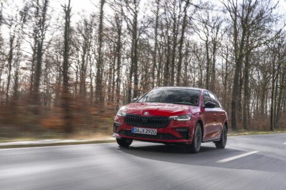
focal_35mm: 55
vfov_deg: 24.6
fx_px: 436
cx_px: 112
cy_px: 74
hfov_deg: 36.2
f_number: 7.1
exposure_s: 1/20
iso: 32
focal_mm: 45
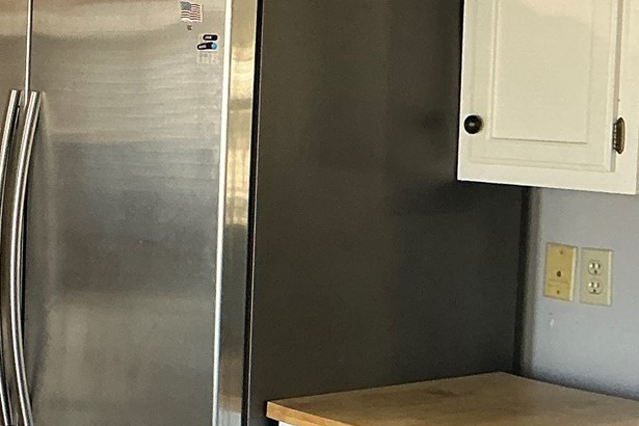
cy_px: 216
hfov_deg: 18.4
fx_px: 1722
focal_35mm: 97
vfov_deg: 14.1
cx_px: -341
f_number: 1.8
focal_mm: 3
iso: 100
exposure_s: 1/60
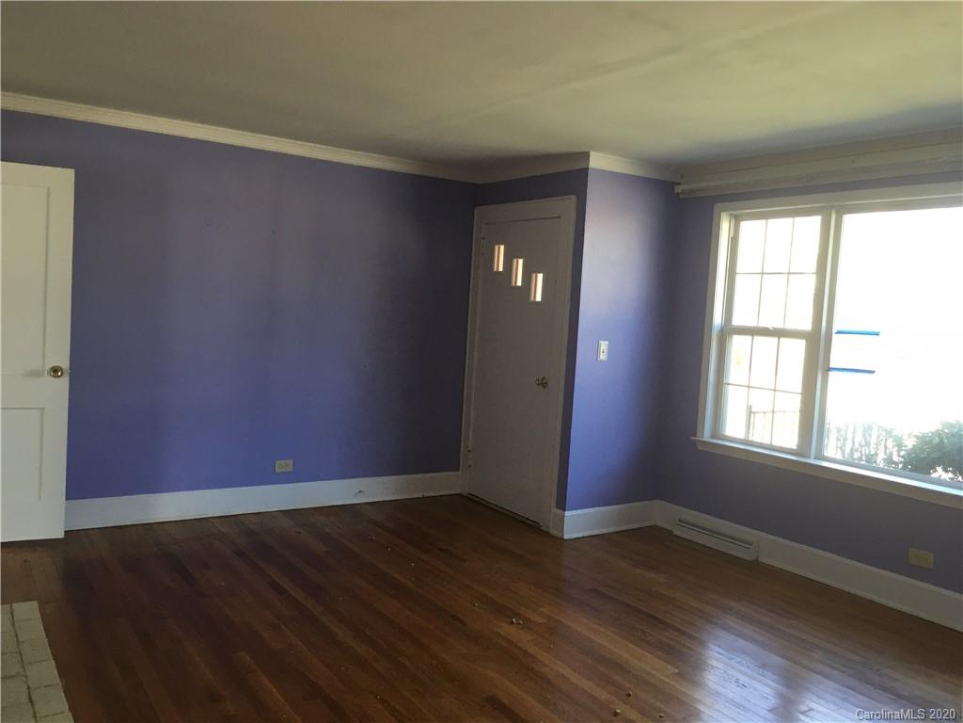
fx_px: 807
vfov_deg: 48.2
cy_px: 362
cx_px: 482
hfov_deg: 61.7
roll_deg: -3.0
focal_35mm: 29
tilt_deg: -2.9
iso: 40
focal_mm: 4.15
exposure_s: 1/30
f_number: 2.2
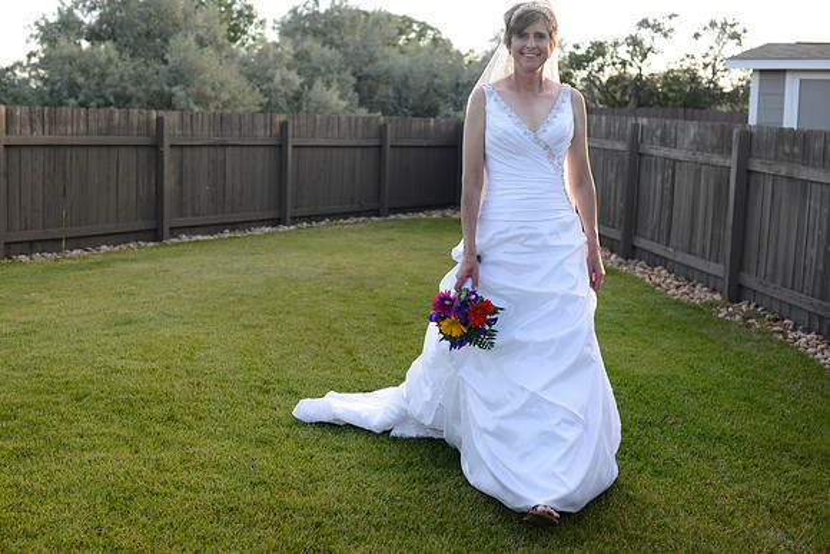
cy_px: 277
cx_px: 415
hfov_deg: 39.6
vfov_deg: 27.0
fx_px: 1153
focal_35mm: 50
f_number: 4.5
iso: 400
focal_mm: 50
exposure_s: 1/400
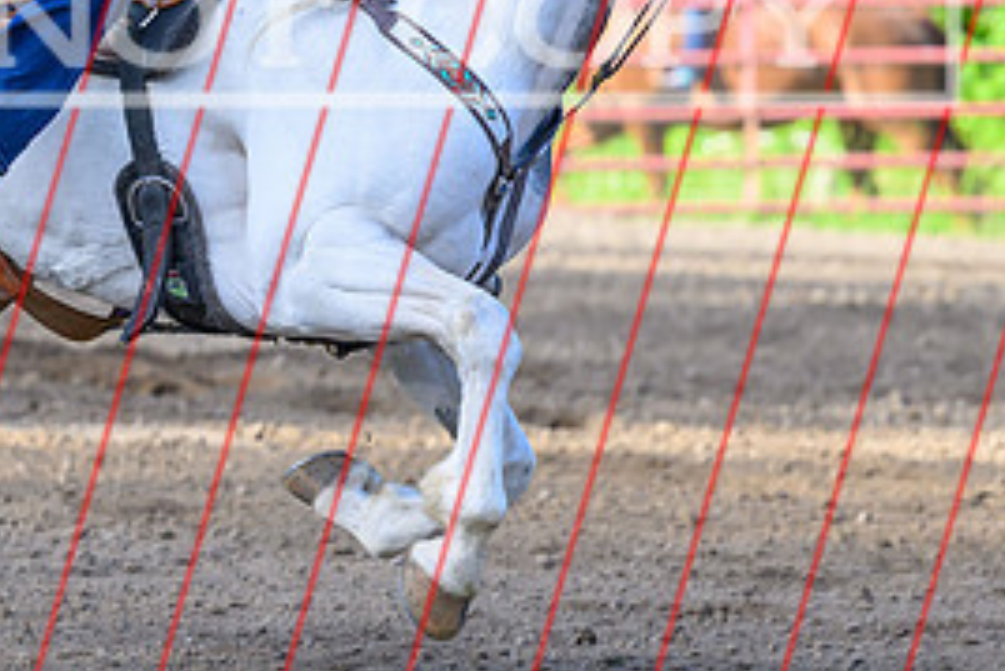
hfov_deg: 6.6
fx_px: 8658
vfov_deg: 4.4
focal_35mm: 310
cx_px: 320
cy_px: 139
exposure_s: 1/2500
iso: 640
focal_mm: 110
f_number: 2.8
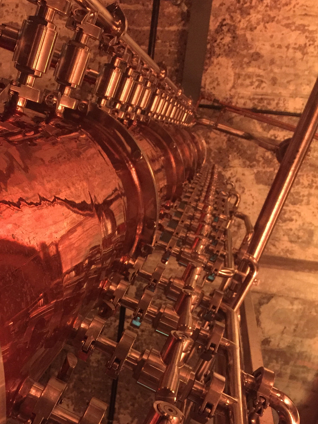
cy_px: 273
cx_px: 83
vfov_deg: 43.4
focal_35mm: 43
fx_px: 527
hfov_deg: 33.0
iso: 640
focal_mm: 4.15
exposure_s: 1/15
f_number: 2.2
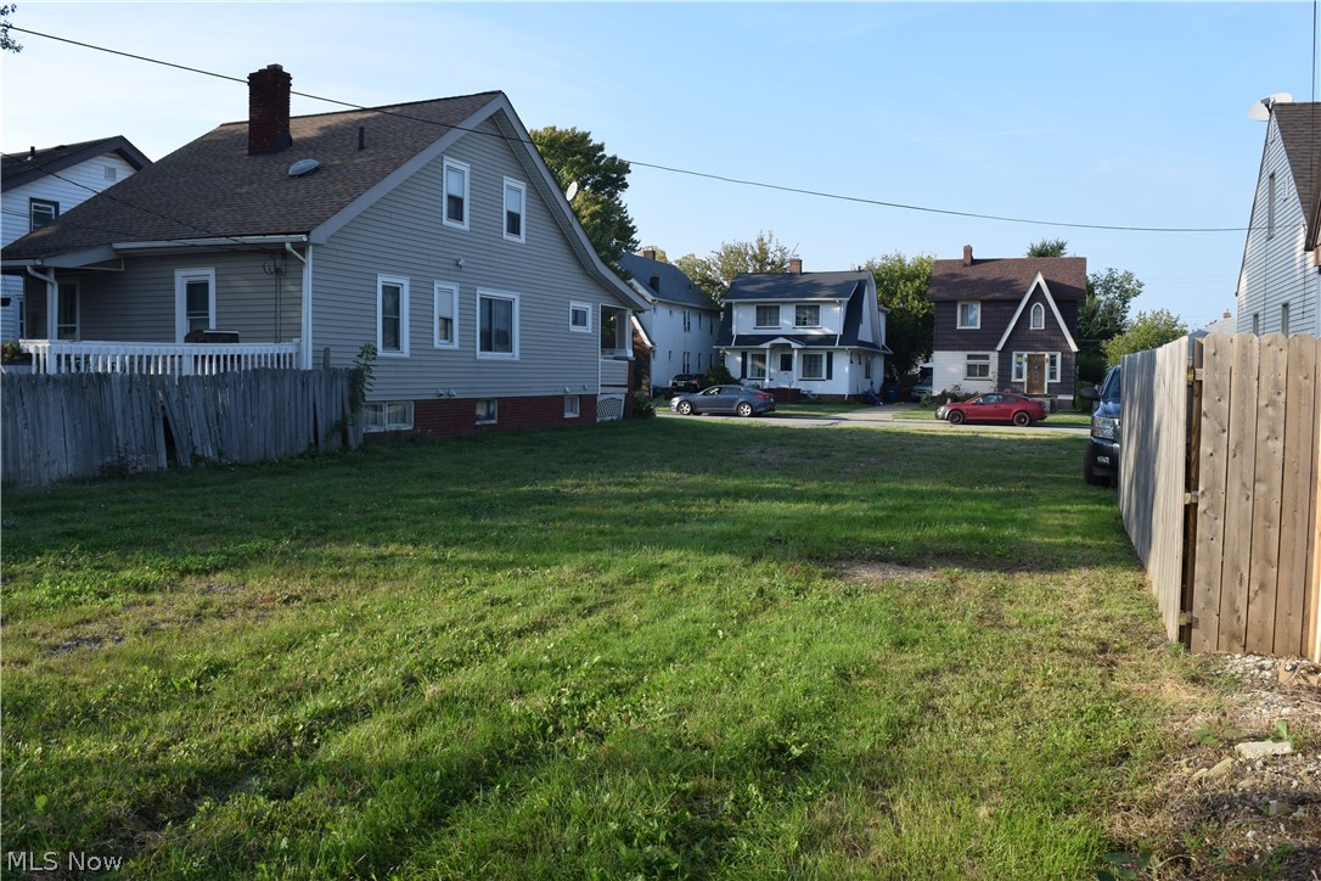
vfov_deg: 47.9
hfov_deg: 67.4
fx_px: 991
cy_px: 440
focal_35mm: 27
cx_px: 660
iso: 250
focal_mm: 18
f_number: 8
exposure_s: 1/250
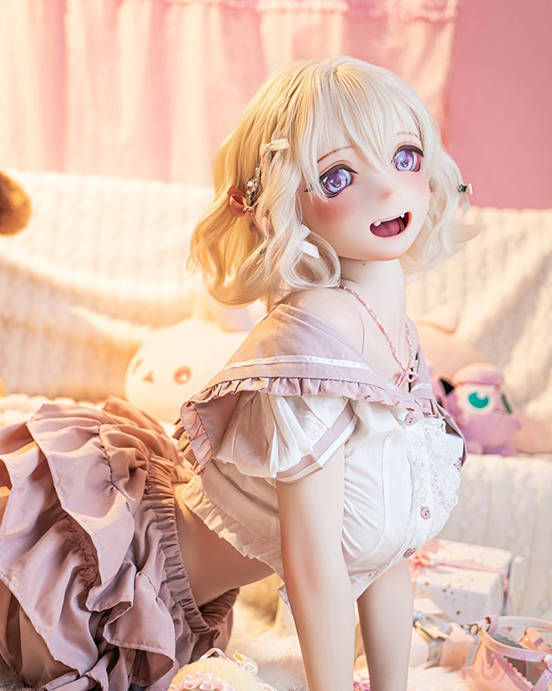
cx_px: 111
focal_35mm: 89
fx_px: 1819
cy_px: 340
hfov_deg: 17.1
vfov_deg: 21.5
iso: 100
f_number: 2.8
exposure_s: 1/100
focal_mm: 56
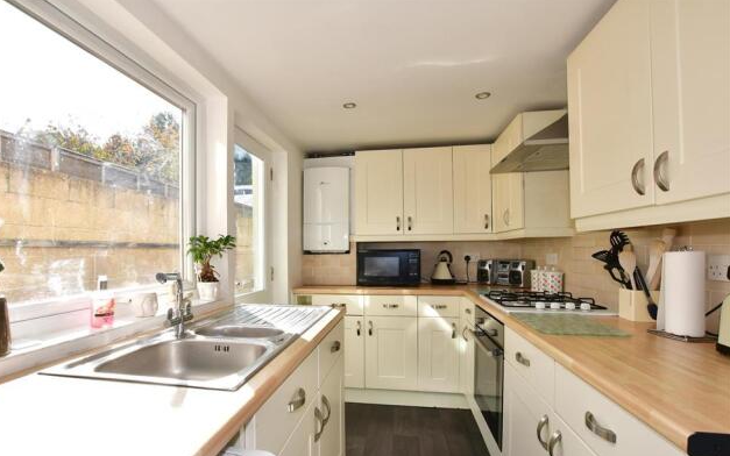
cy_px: 248
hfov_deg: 97.8
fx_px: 318
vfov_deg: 71.1
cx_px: 349
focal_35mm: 16
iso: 320
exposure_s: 1/250
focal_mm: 10
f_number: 7.1
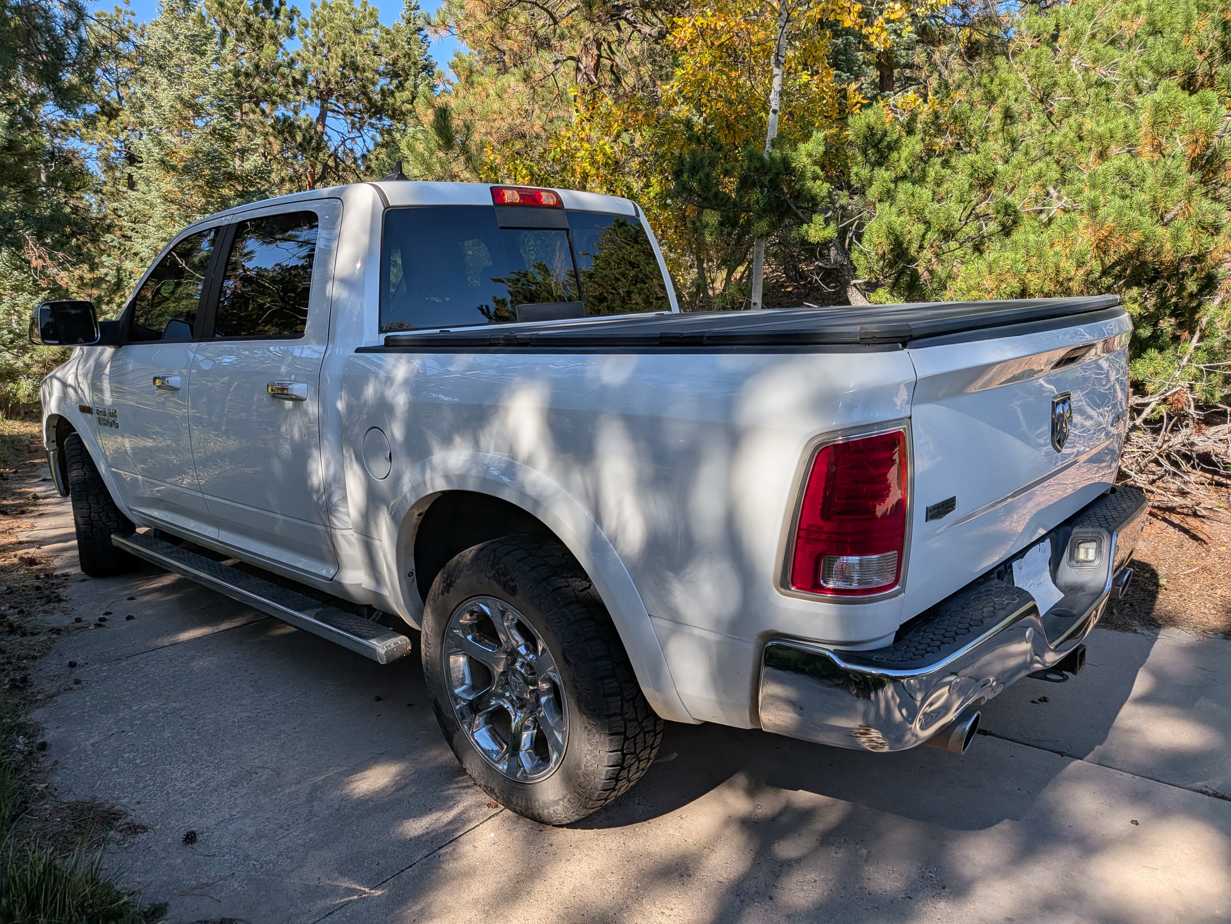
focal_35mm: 24
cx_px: 616
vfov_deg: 56.8
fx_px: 853
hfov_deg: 71.6
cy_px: 462
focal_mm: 4.53
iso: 27
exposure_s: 1/1253
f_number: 1.7
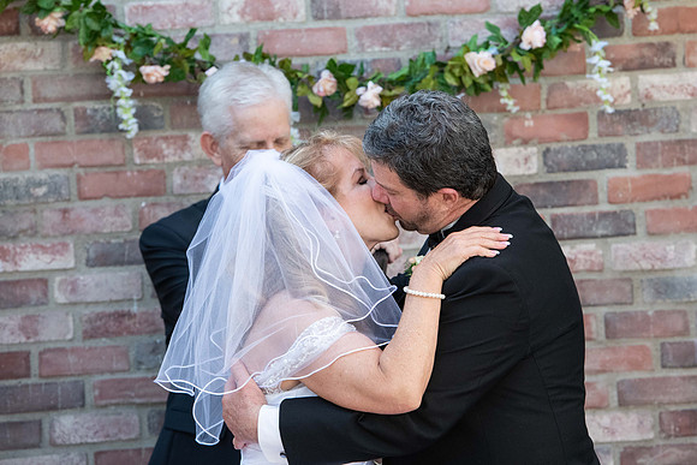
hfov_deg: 12.1
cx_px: 408
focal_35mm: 170
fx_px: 3288
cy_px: 193
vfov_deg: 8.1
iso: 1250
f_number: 5
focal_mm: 145
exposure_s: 1/1000
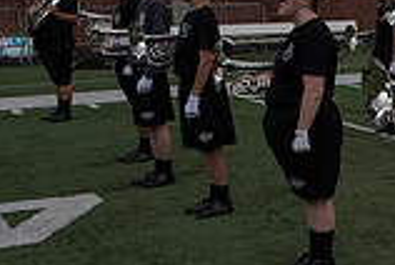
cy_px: 149
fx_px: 967
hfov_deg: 18.7
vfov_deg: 15.6
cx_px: 680
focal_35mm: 88
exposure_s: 1/3200
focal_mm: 24
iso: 640
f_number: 5.6
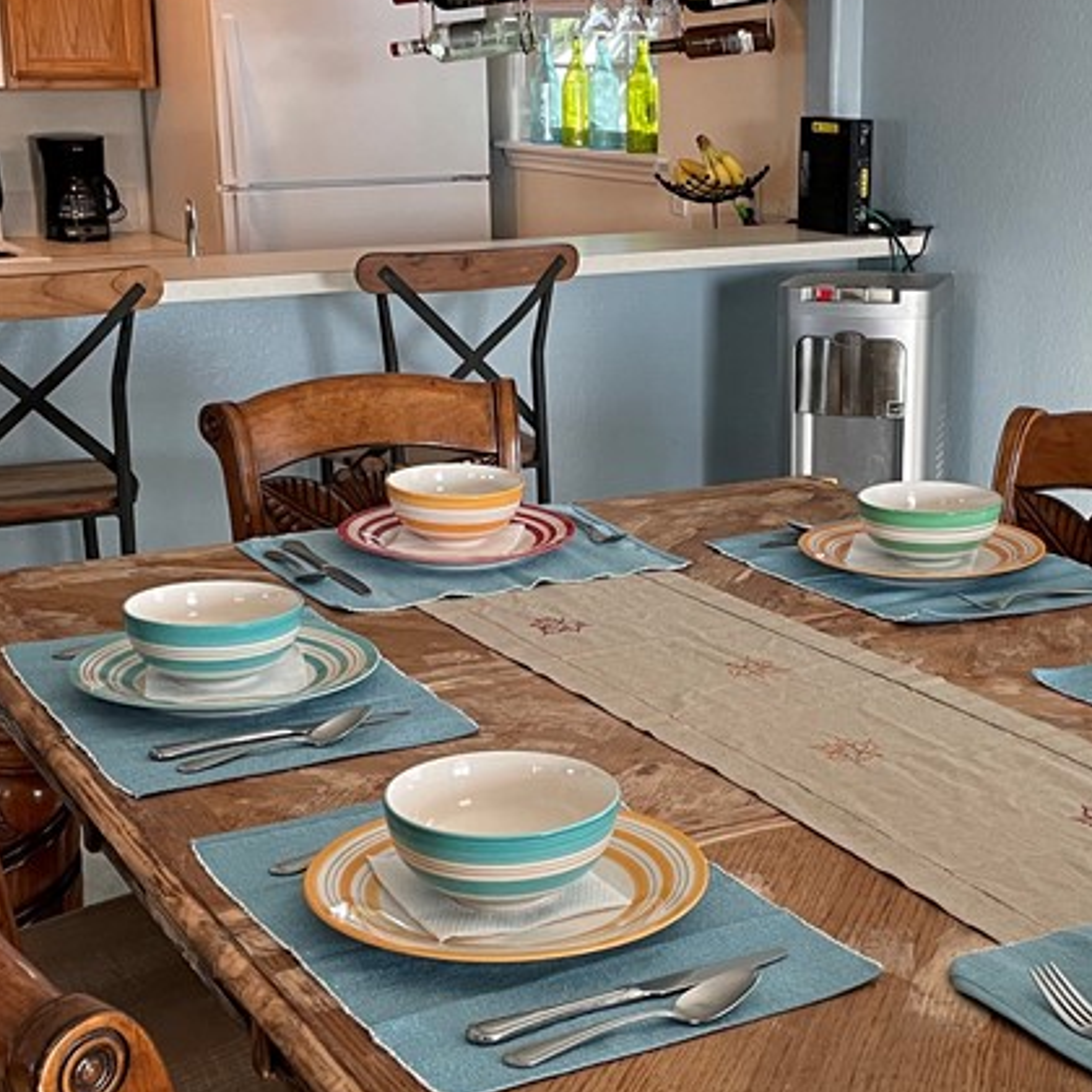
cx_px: 645
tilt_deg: -14.0
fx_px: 1999
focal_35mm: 56
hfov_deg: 30.5
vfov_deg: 30.6
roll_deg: +0.4
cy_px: 541
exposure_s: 1/60
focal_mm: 4.2
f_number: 1.6
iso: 125
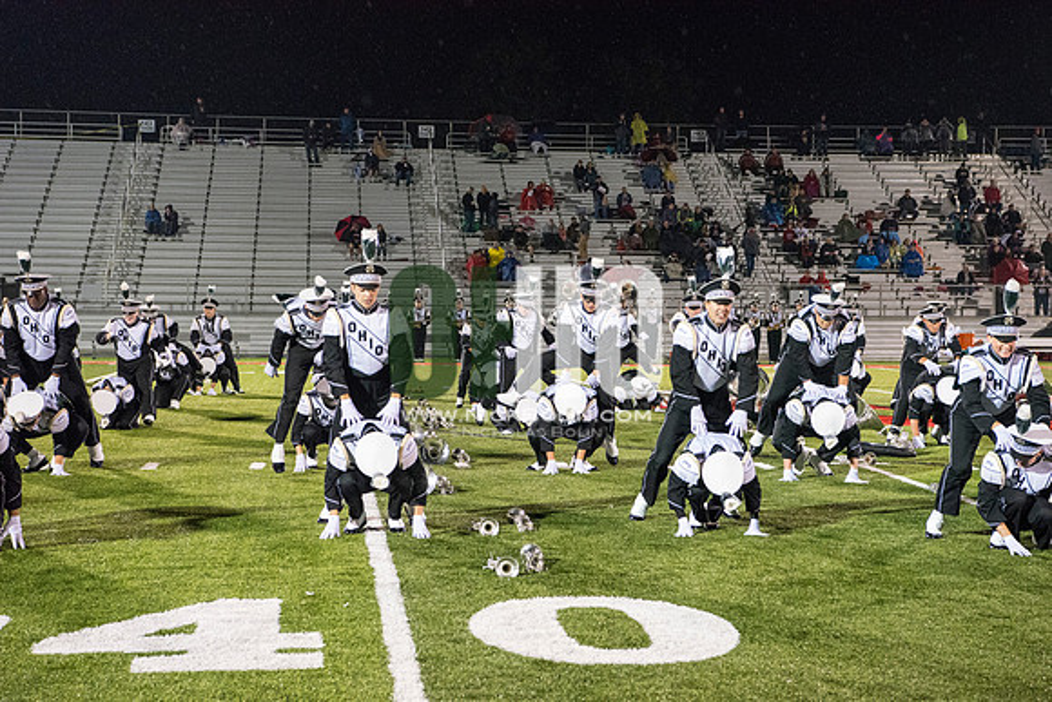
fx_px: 2046
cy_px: 351
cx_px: 526
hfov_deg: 28.8
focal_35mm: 70
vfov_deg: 19.5
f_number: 5.6
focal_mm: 70
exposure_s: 1/320
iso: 5000
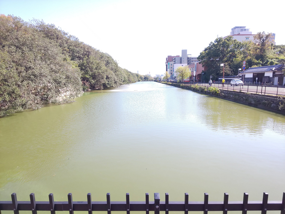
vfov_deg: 66.0
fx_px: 165
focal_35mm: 20
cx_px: 142
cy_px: 107
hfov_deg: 81.7
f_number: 1.94
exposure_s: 1/267
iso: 28
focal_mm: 3.45
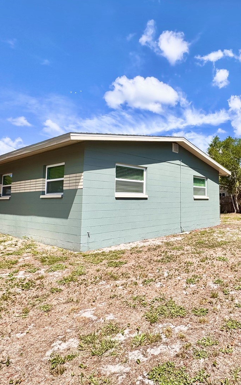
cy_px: 178
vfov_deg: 79.5
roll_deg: +0.5
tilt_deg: +5.8
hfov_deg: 52.1
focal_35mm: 22
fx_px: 231
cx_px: 187
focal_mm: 2.22
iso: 50
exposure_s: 1/2415
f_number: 2.2
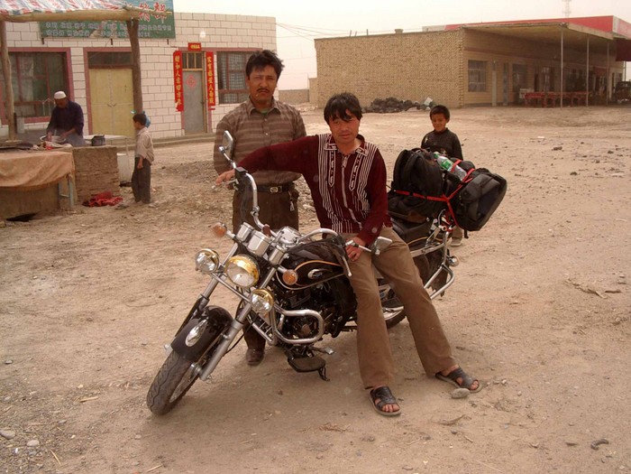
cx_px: 316
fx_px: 693
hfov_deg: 49.0
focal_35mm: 38
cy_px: 237
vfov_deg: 37.7
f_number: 4.8
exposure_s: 1/400
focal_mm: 5.8
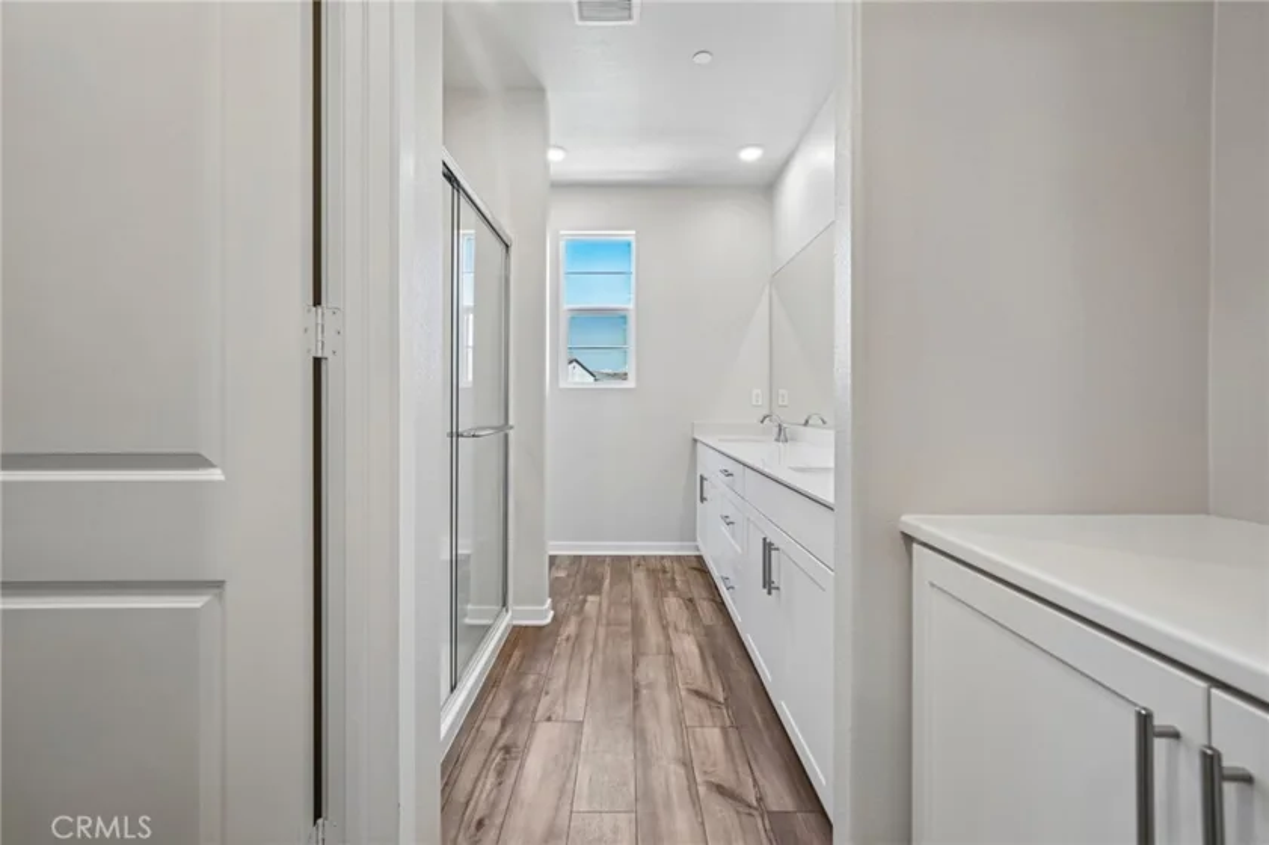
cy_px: 422
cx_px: 634
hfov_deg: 104.3
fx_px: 493
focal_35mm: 14
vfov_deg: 81.2
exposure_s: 1/30
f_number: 7.1
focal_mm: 14
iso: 320
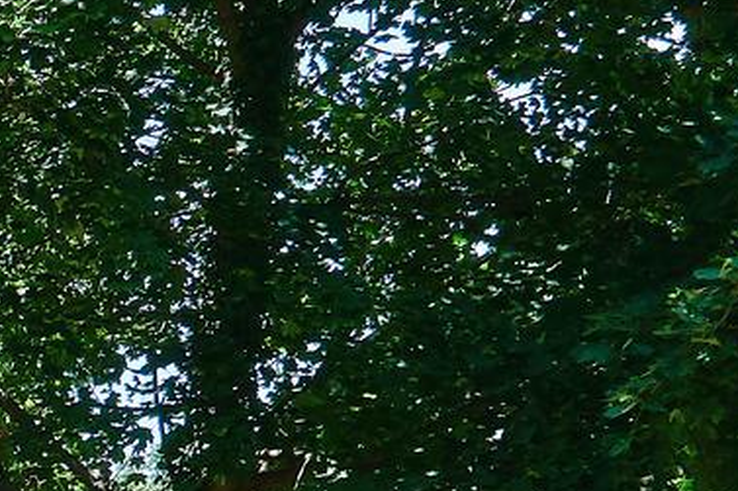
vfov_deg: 6.9
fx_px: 3893
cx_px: -895
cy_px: 1116
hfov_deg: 9.8
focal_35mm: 190
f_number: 16
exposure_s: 1/80
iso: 800
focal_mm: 35
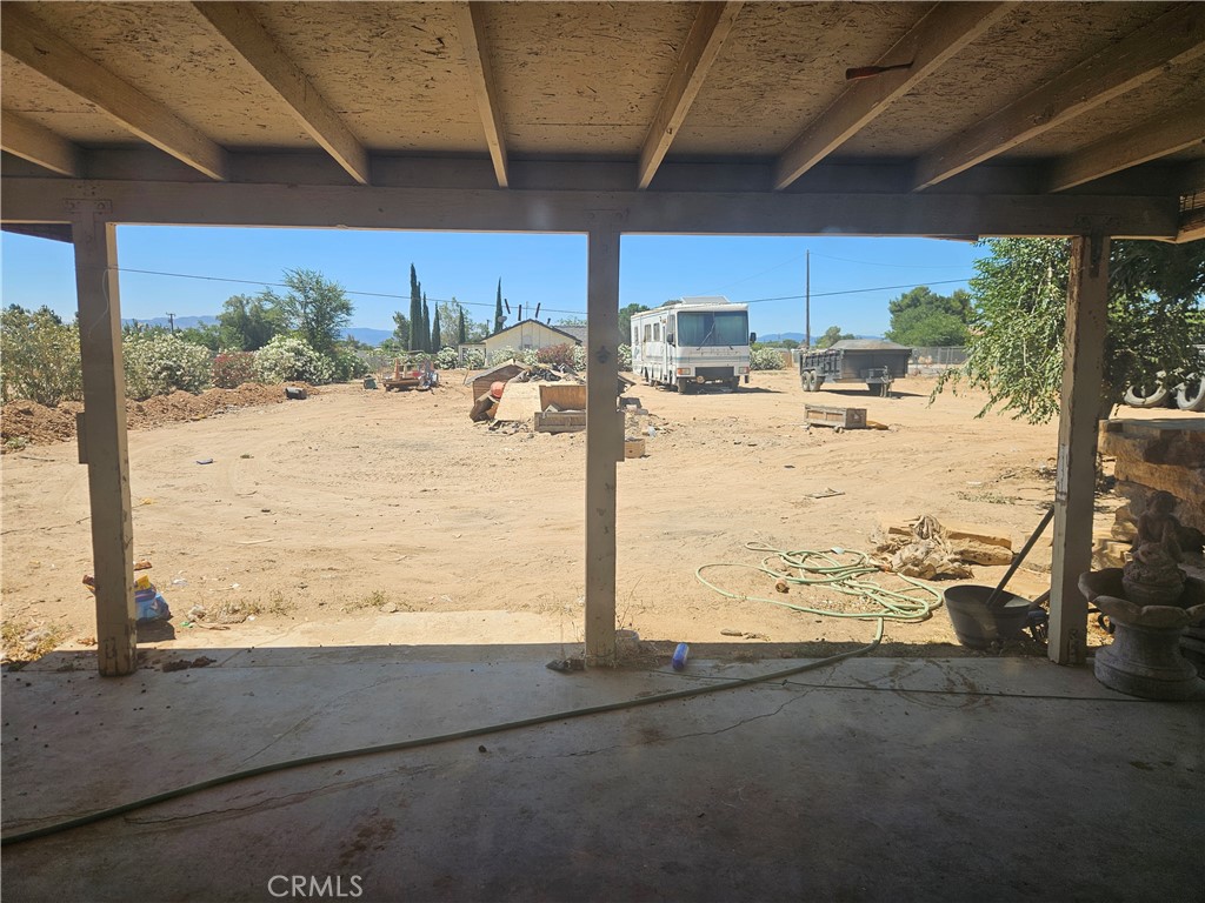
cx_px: 602
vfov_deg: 58.9
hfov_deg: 73.9
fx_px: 801
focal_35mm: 23
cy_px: 452
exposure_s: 1/1163
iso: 25
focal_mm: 5.4
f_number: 1.8
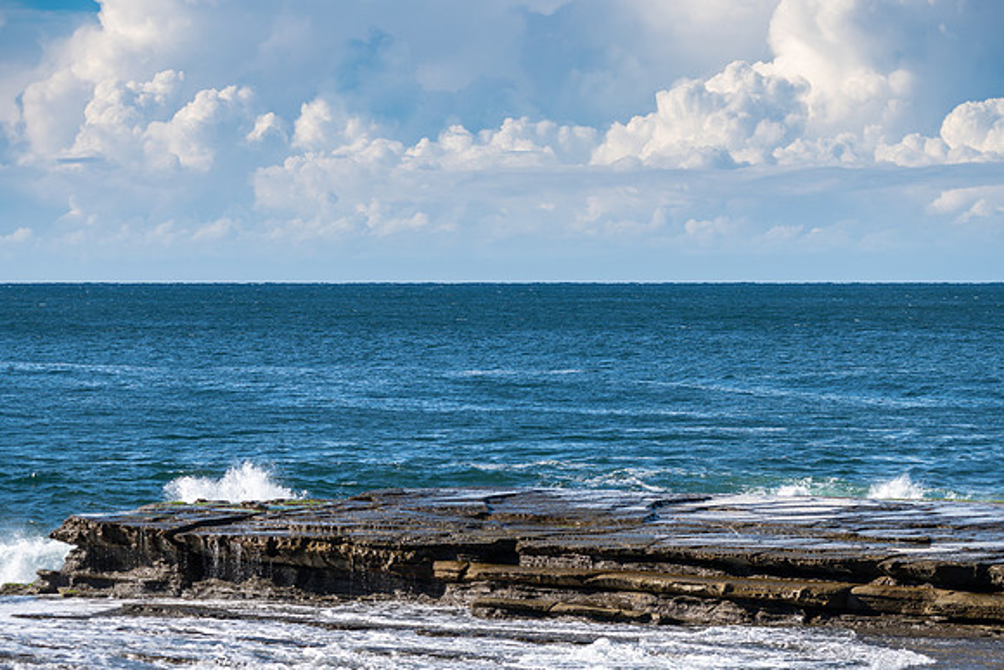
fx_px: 4786
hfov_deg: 12.0
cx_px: 502
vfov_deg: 8.0
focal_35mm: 172
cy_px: 335
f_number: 8
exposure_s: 1/200
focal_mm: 170
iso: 64
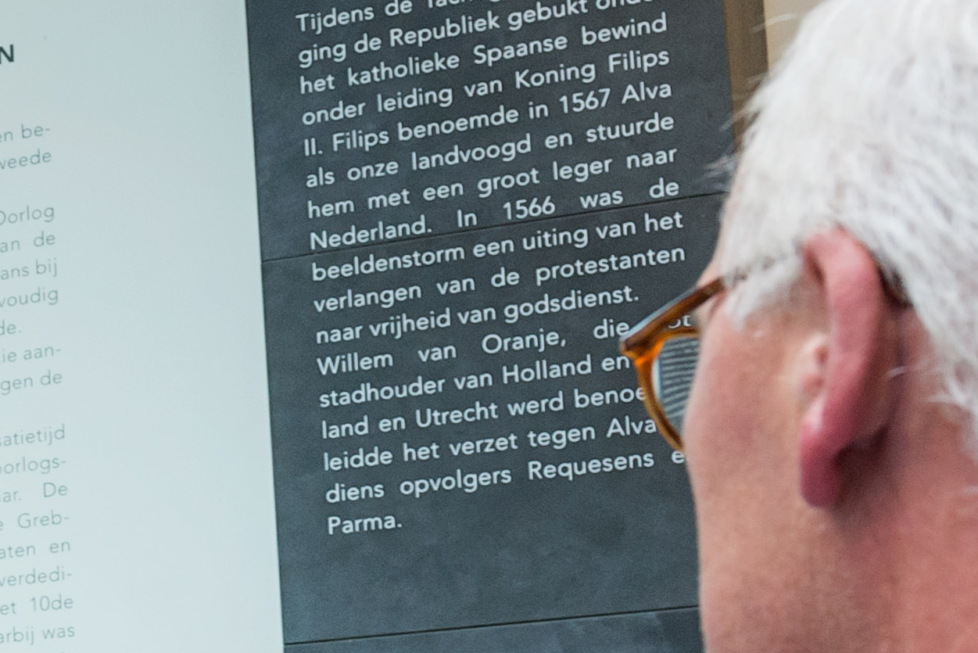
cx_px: -862
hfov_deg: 13.1
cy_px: 657
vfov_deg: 9.8
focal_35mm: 139
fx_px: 3777
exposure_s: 1/60
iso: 500
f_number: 8
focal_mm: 29
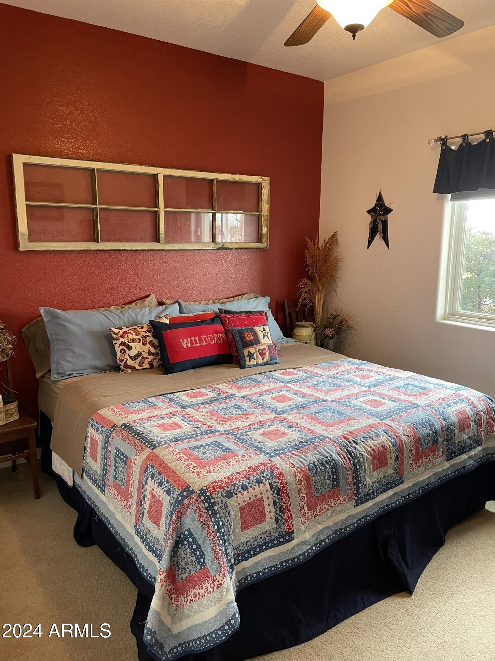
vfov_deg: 67.3
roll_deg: +0.3
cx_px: 248
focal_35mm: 26
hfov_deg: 53.1
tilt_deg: -10.2
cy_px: 330
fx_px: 496
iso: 250
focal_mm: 4.2
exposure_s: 1/60
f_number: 1.6
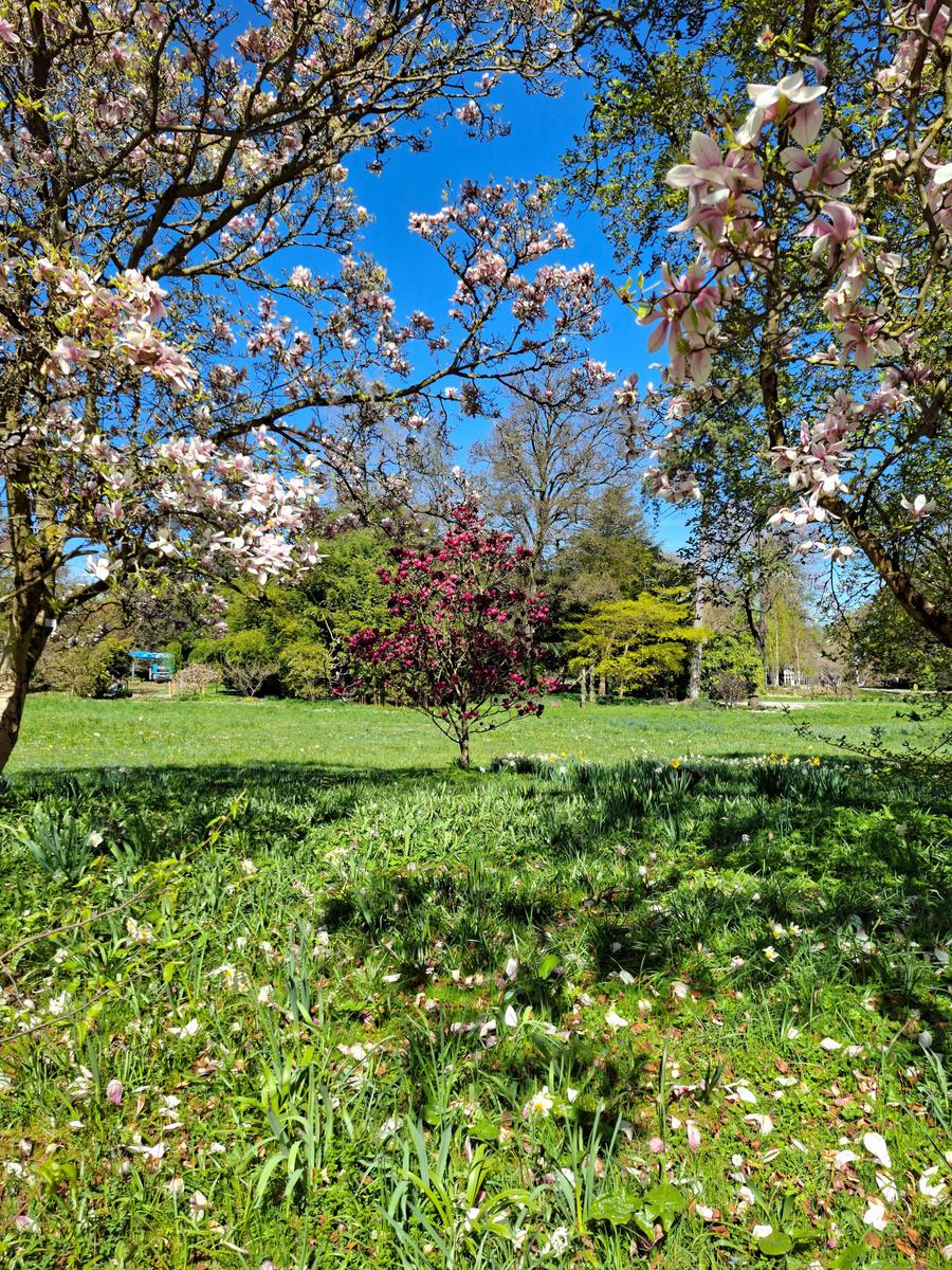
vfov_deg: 73.9
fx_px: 843
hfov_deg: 58.9
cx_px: 476
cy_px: 635
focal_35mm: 23
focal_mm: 5.54
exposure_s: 1/774
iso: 50
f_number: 1.8
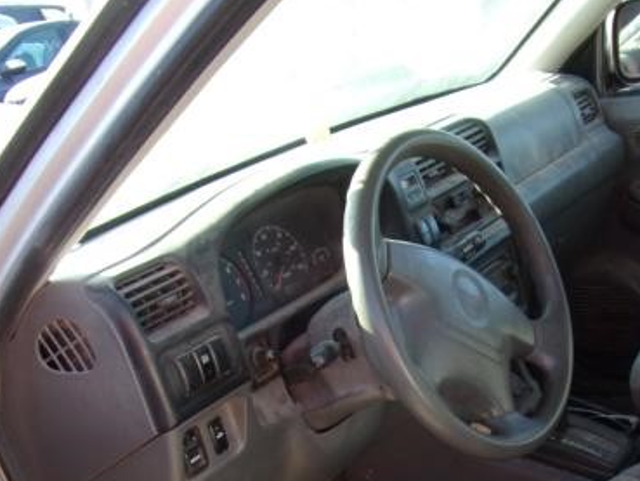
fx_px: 962
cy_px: 488
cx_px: 477
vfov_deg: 26.5
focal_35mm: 52
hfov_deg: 36.0
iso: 80
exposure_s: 1/70
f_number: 3.3
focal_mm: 4.3
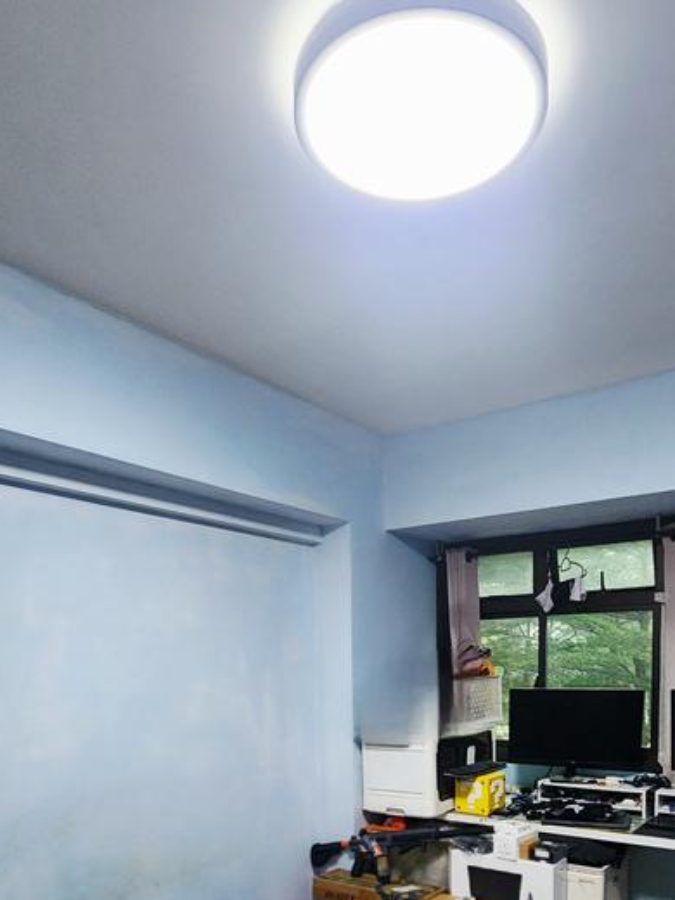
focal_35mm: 25
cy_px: 727
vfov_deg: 63.1
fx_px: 650
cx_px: 365
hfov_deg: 54.8
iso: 640
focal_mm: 2.2
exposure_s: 1/33.4
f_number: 2.2
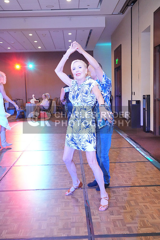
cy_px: 120
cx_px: 80
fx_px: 266
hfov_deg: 33.4
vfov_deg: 48.4
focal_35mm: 40
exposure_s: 1/400
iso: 12800
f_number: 4
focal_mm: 40
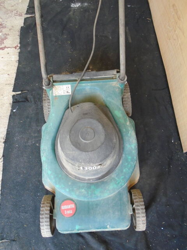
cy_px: 125
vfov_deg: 67.3
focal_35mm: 26
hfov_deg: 53.1
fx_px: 187
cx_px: 94
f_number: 3.2
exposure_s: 1/50
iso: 250
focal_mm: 4.6
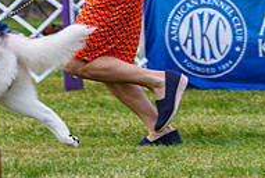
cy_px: -63
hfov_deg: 3.9
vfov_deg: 2.6
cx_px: -60
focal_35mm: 528
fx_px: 3893
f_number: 4
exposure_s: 1/500
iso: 160
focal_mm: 174
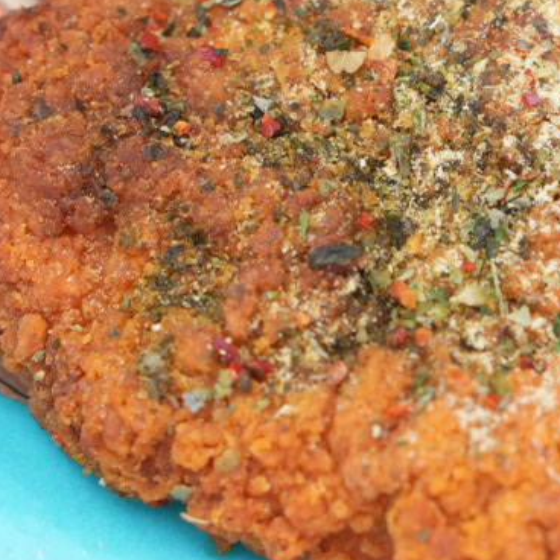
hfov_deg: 5.5
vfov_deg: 5.4
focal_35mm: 321
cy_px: 58
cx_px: 253
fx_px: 5875
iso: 320
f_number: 4.5
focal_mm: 86
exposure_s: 1/100
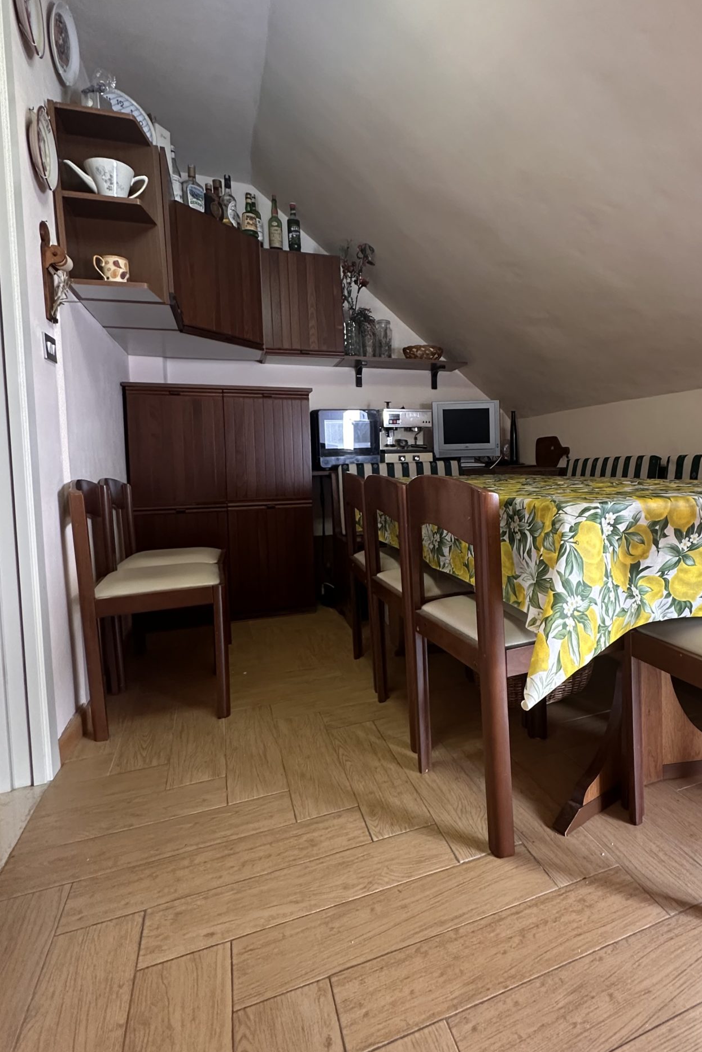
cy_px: 492
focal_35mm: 20
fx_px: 585
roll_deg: +1.1
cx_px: 469
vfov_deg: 83.9
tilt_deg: -2.1
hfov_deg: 60.5
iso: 250
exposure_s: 1/50
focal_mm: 2.22
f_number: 2.2
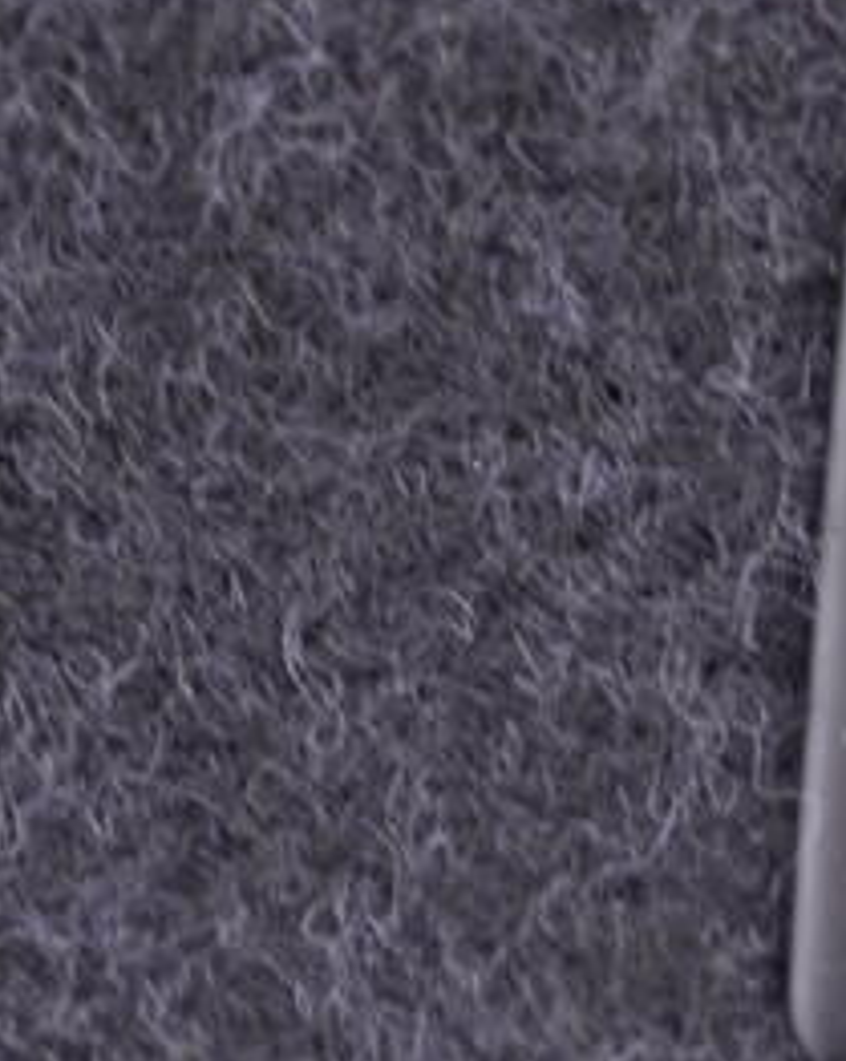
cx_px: 1801
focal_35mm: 186
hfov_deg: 7.9
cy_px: 591
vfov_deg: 10.4
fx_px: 5832
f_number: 2.8
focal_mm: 24
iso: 640
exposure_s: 1/40
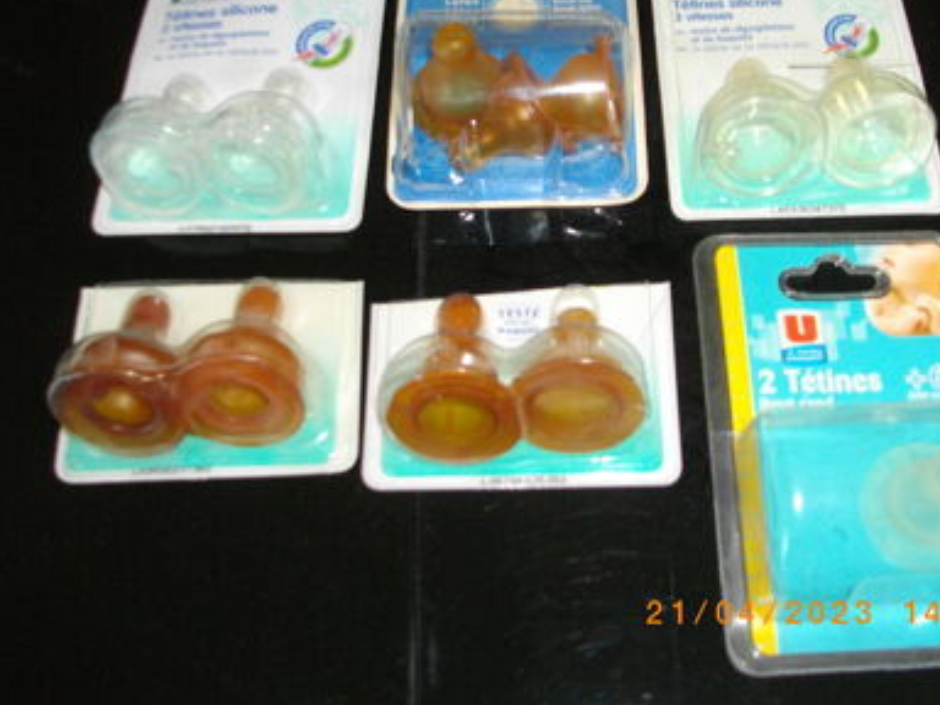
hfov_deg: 46.6
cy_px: 267
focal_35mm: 40
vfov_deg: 35.8
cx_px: 543
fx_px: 1086
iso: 200
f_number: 2.9
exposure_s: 1/50
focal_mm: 5.7
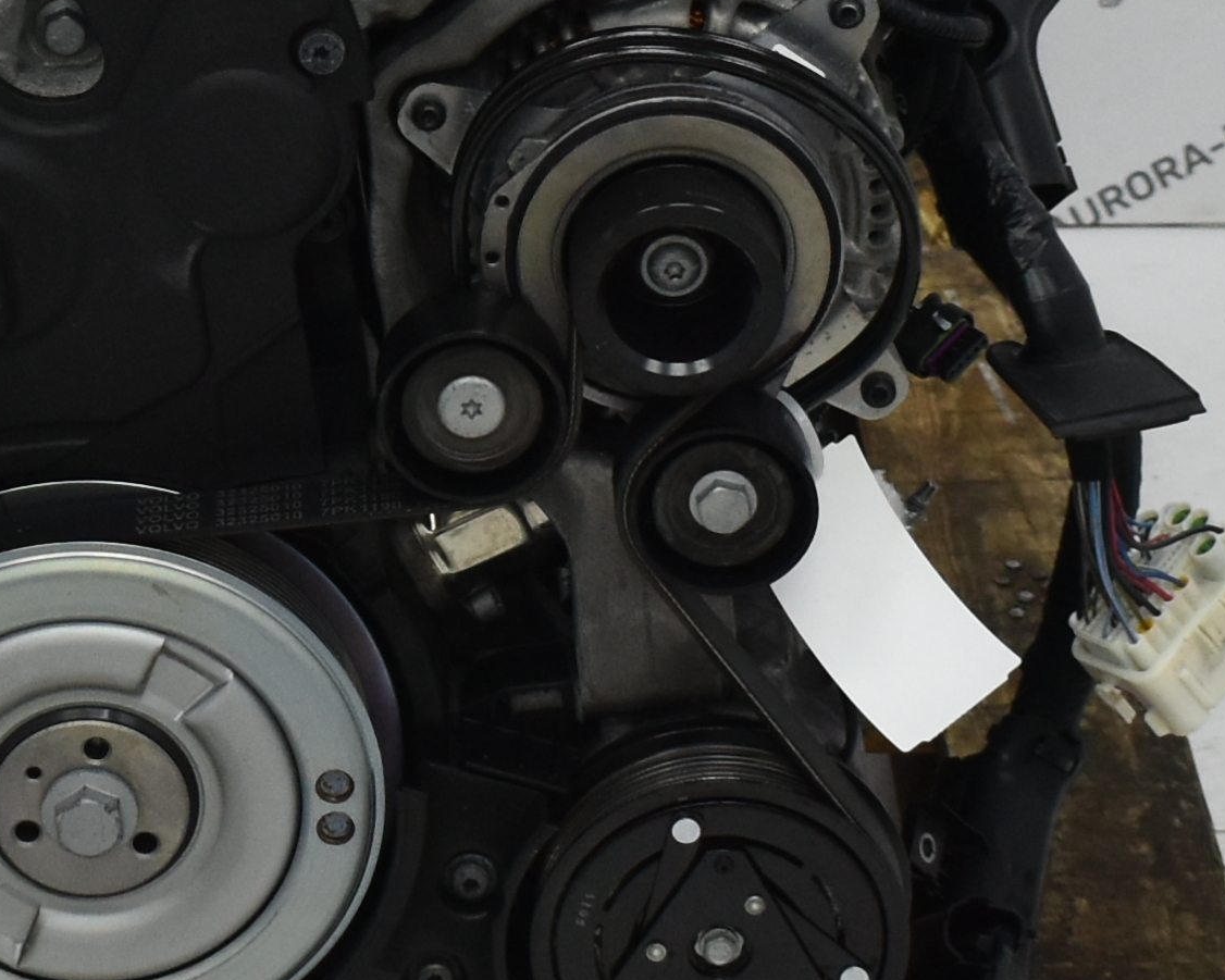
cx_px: 99
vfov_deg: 8.6
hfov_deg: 10.7
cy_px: 61
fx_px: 6527
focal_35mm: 180
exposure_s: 1/250
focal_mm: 24
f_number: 4
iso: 640
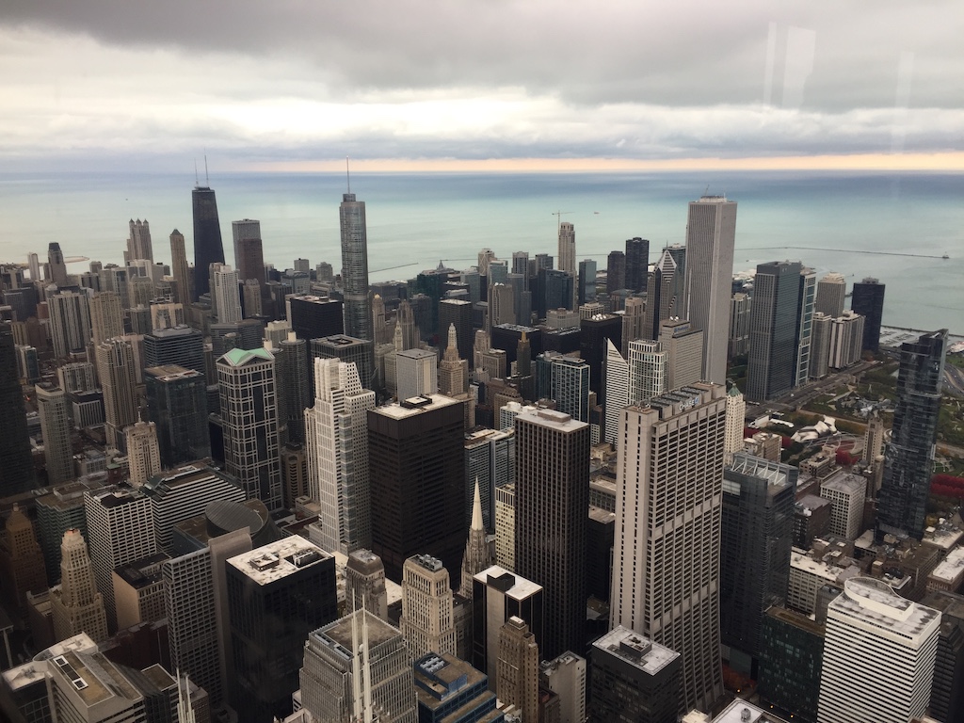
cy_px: 362
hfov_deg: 61.7
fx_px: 808
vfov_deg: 48.2
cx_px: 482
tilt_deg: -13.6
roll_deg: +0.5
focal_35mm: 29
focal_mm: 4.15
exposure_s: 1/120
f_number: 2.2
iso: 40
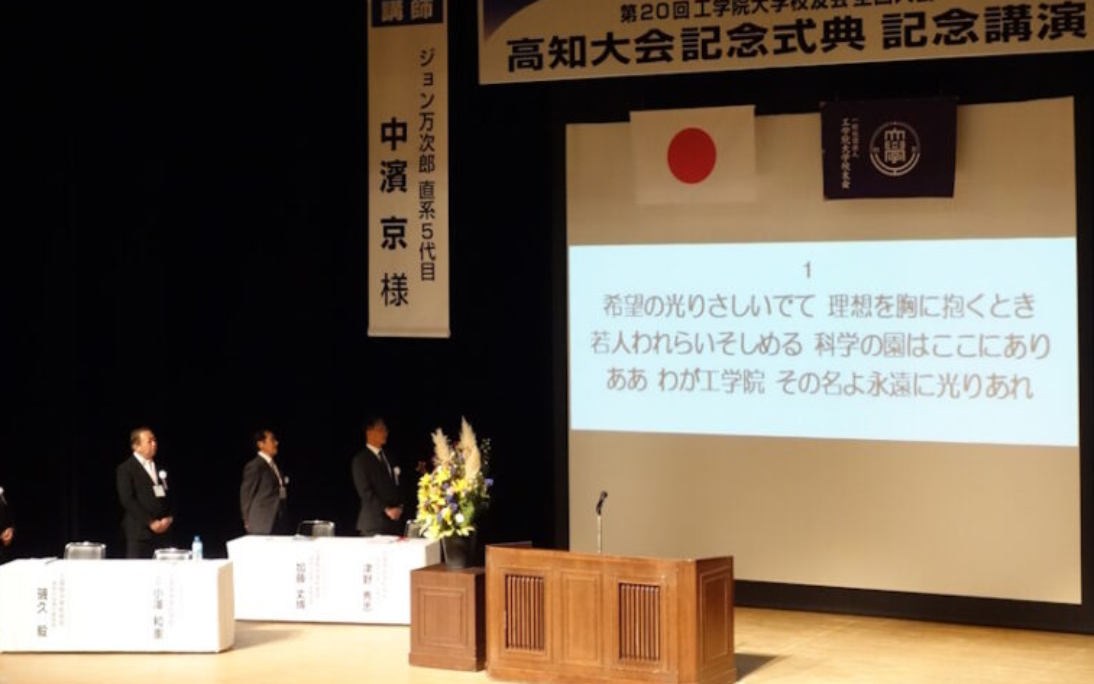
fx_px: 2058
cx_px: 702
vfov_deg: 18.9
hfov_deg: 29.6
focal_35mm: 69
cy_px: 283
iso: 1600
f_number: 3.2
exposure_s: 1/60
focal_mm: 18.66
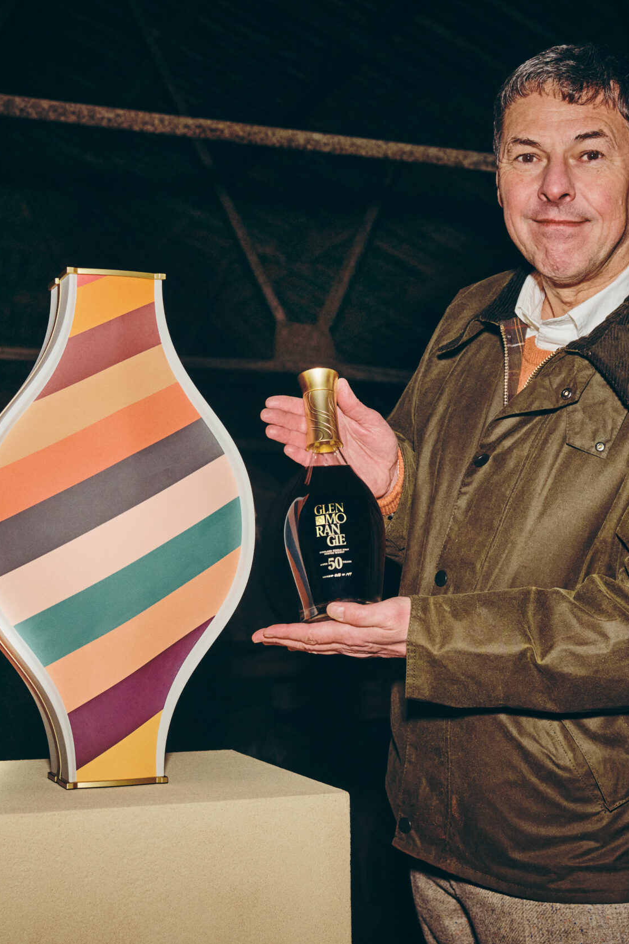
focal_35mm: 53
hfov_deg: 25.5
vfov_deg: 37.5
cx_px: 359
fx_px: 1389
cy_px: 471
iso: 800
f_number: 5.6
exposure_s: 1/80
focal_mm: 35
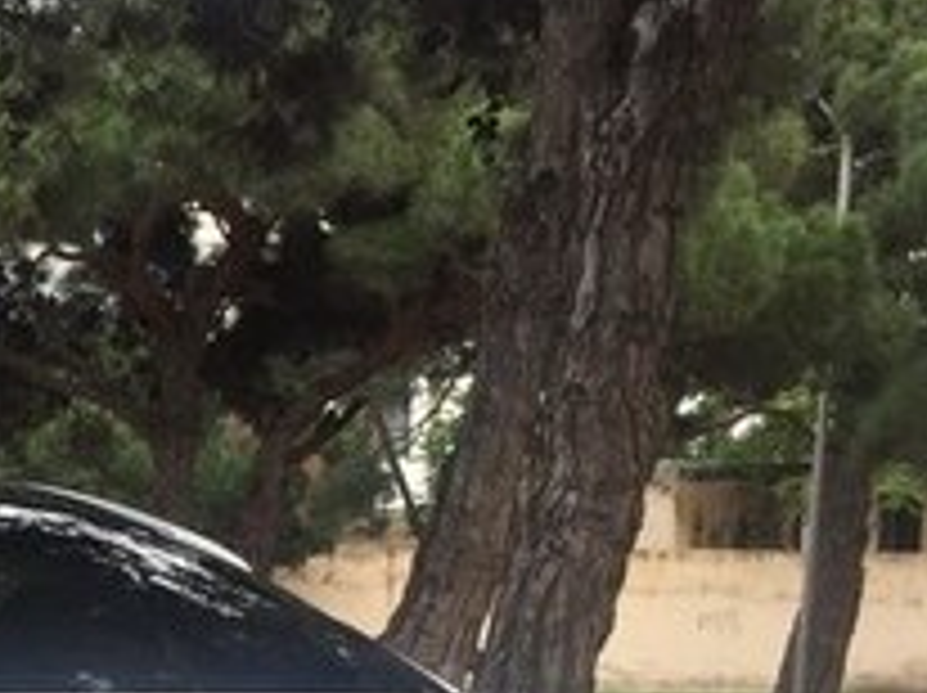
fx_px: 2488
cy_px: 992
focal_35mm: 93
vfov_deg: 14.9
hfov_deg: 19.7
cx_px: -216
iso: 32
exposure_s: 1/416
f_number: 2.2
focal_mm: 4.15
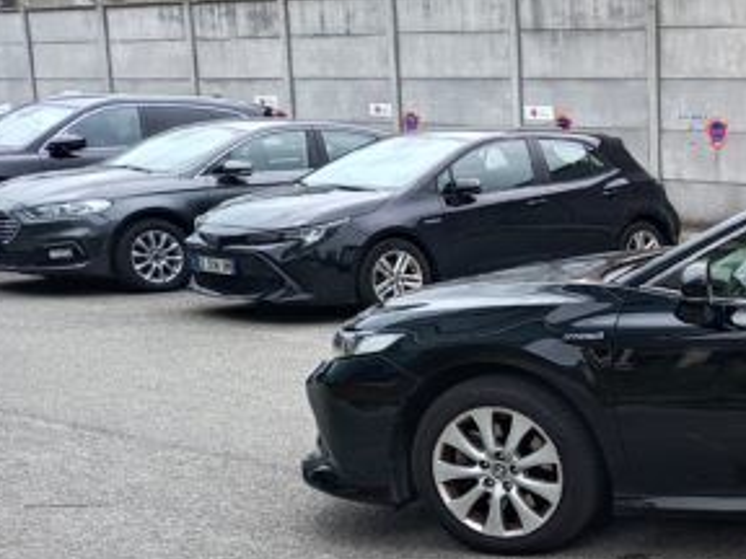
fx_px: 1379
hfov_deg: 26.3
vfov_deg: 22.4
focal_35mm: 64
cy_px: 492
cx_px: 935
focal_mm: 5.24
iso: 50
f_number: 1.7
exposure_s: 1/149
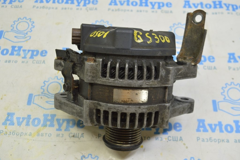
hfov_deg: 53.2
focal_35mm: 36
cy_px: 80
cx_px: 120
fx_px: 240
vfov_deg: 36.8
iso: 400
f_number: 5.6
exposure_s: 1/20
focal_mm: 24
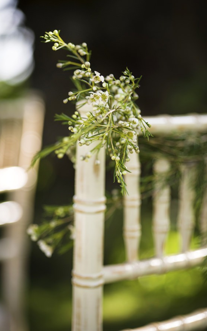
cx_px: 97
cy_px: 164
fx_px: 975
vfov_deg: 19.3
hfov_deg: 12.1
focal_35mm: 108
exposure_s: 1/1250
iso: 500
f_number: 3.2
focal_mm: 105
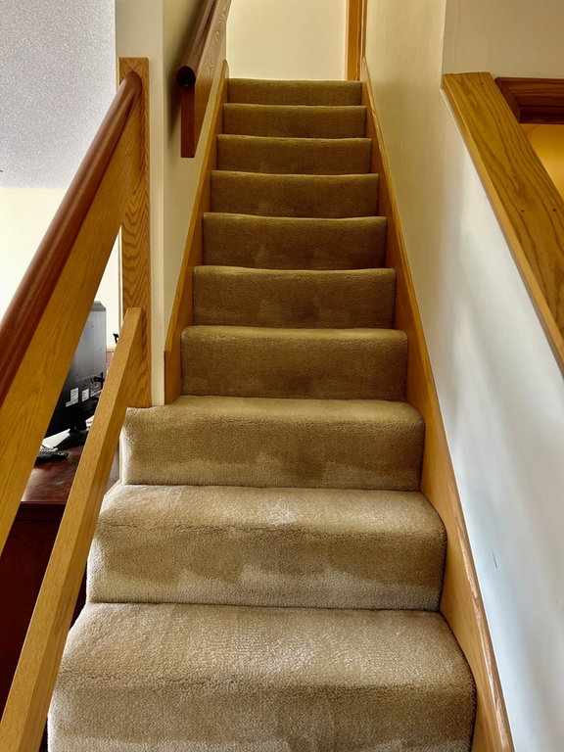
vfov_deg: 67.3
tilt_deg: -6.5
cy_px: 376
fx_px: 565
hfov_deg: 53.1
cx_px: 282
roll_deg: -1.2
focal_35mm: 26
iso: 125
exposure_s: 1/60
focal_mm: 5.7
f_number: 1.5
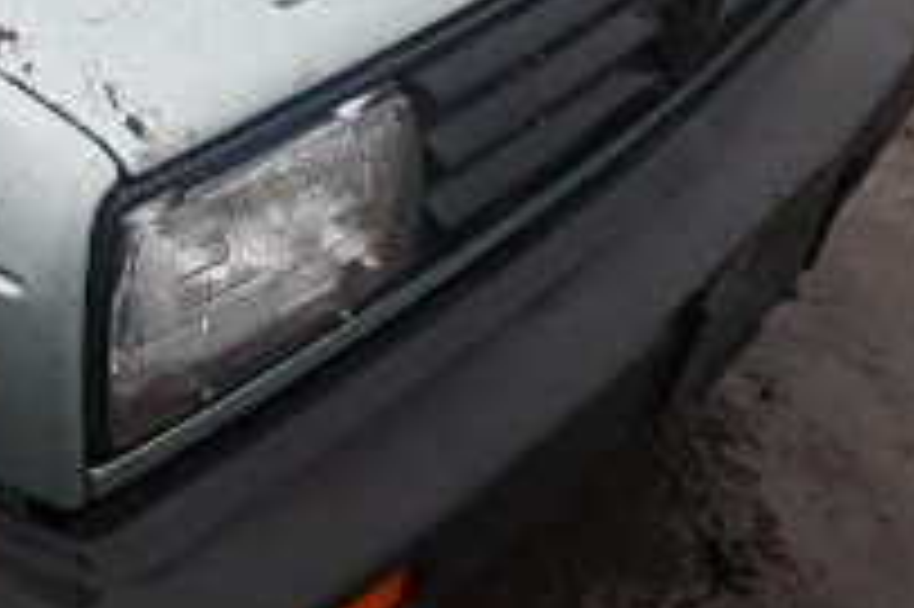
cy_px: -90
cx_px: -212
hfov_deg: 25.9
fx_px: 1750
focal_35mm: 69
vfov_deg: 18.8
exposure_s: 1/250
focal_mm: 3.7
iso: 500
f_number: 3.5
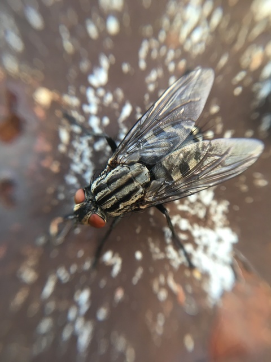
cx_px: 136
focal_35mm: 29
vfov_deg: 61.7
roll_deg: -9.0
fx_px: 303
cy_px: 181
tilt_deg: -7.1
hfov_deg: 48.2
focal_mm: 4.15
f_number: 2.2
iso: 64
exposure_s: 1/33
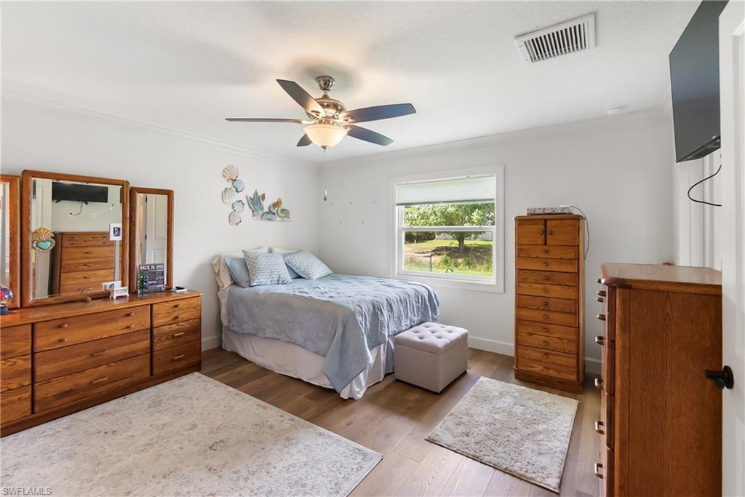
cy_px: 248
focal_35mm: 15
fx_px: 310
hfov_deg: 100.4
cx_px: 372
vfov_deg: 77.3
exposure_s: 1/125
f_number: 4.5
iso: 1000
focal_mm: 10
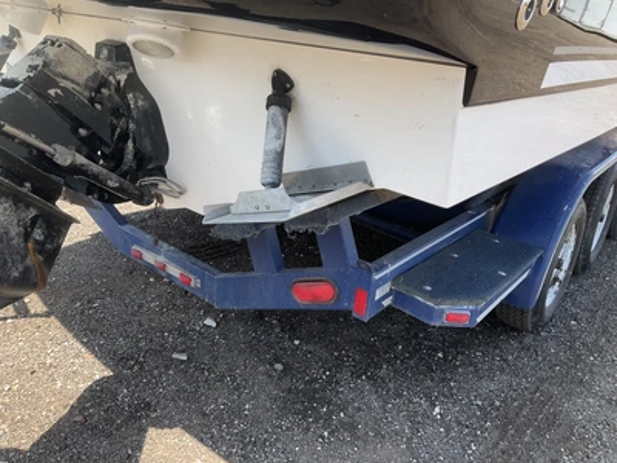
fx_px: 517
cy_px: 232
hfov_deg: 61.7
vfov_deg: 48.2
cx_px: 308
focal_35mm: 29
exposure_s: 1/409
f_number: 1.8
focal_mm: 3
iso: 25
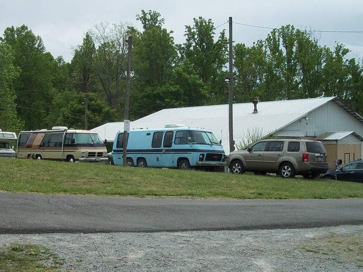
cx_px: 153
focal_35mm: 42
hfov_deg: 44.7
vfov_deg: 34.3
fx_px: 440
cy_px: 156
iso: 80
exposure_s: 1/250
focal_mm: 6.5
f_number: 8
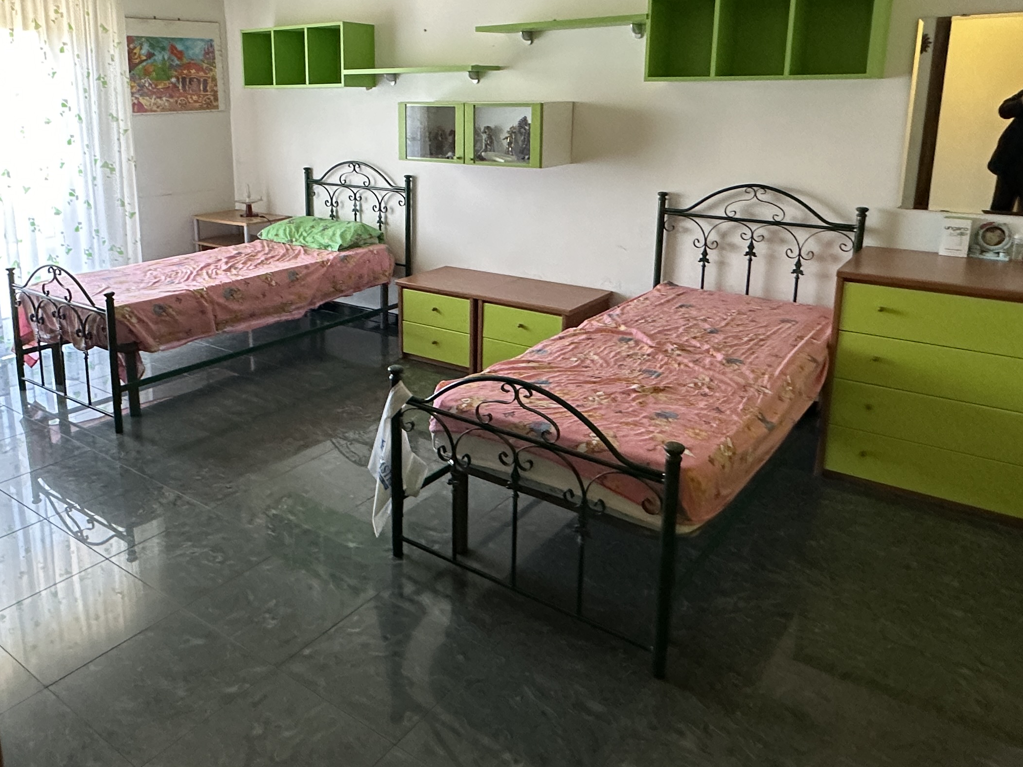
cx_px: 421
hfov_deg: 64.9
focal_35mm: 27
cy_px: 269
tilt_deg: -12.2
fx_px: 798
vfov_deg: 50.6
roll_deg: +0.5
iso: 320
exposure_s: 1/50
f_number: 2.2
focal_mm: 2.22
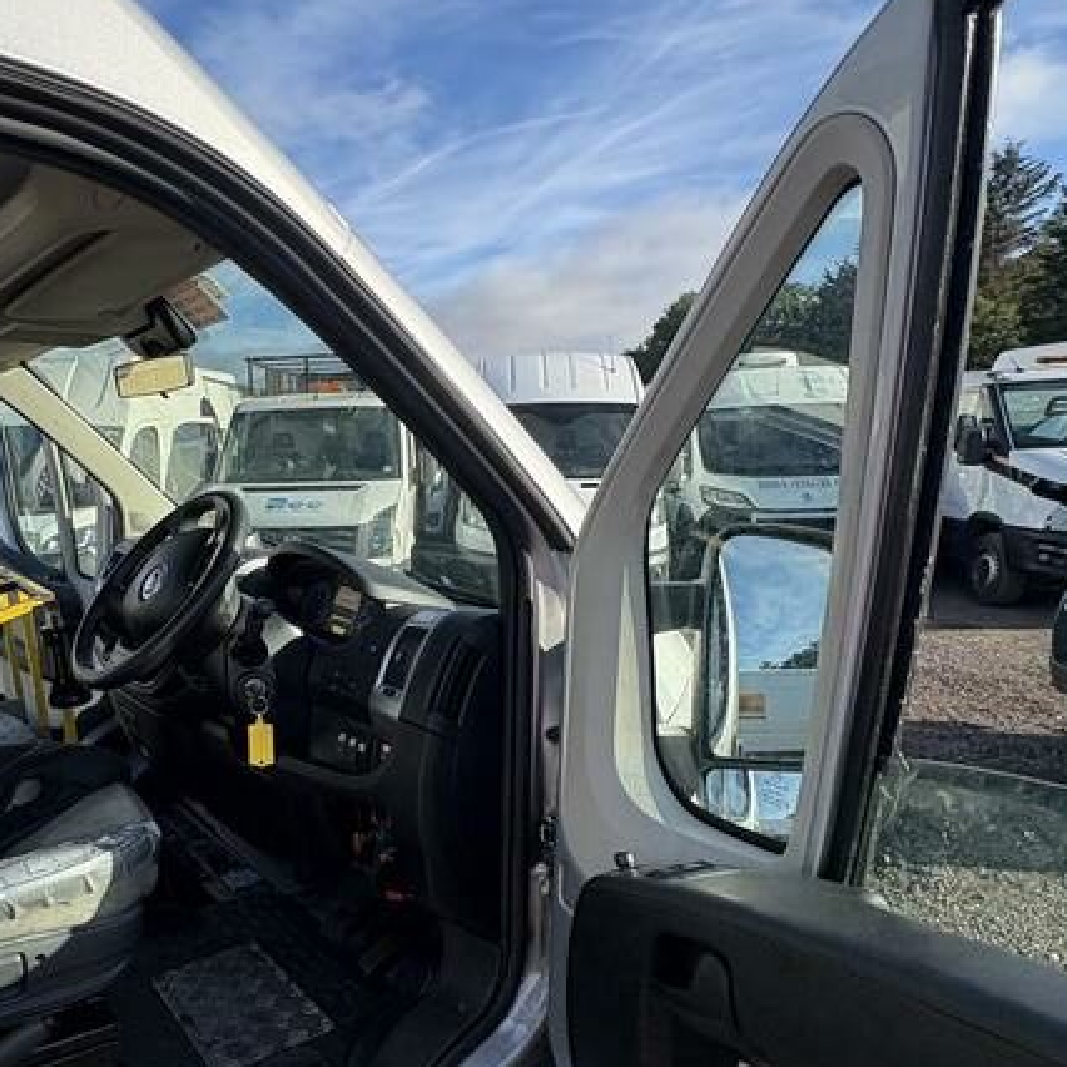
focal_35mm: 26
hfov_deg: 58.5
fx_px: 907
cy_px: 616
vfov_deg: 60.6
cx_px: 298
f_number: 2.2
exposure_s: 1/641
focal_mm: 2.22
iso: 50
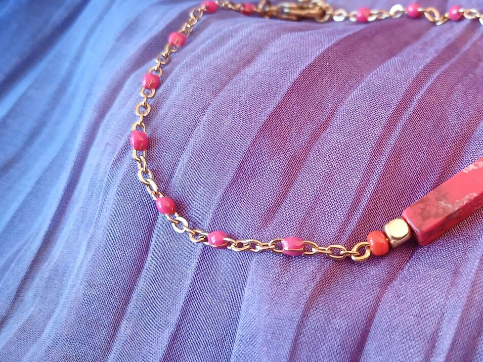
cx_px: 371
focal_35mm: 49
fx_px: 684
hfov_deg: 37.8
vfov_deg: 29.7
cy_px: 179
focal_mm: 3.98
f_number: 1.8
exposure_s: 1/50
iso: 160
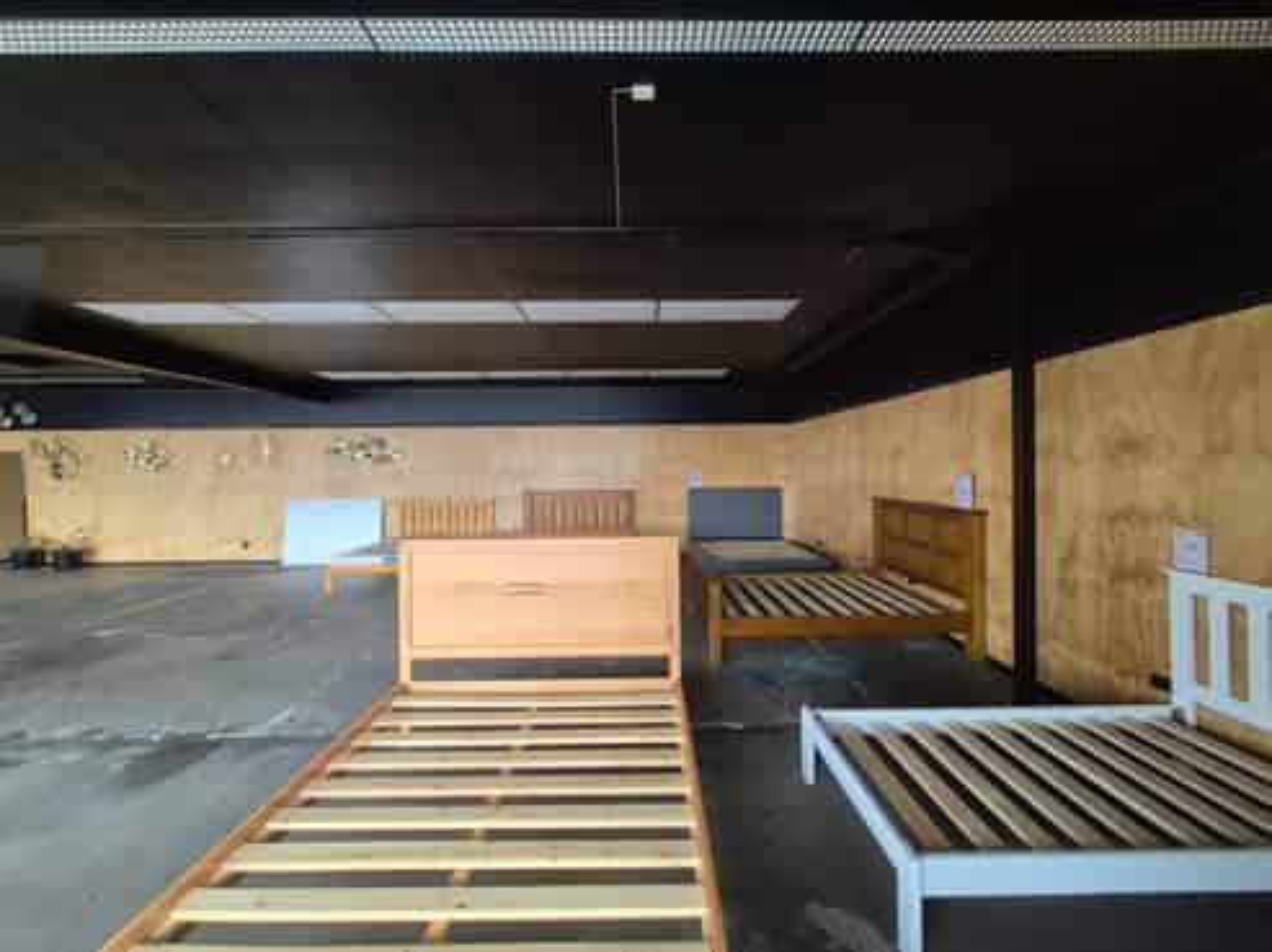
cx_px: 636
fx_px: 477
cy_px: 476
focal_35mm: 13
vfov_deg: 89.8
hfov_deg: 106.2
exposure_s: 1/50
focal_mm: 1.74
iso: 200
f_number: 2.2
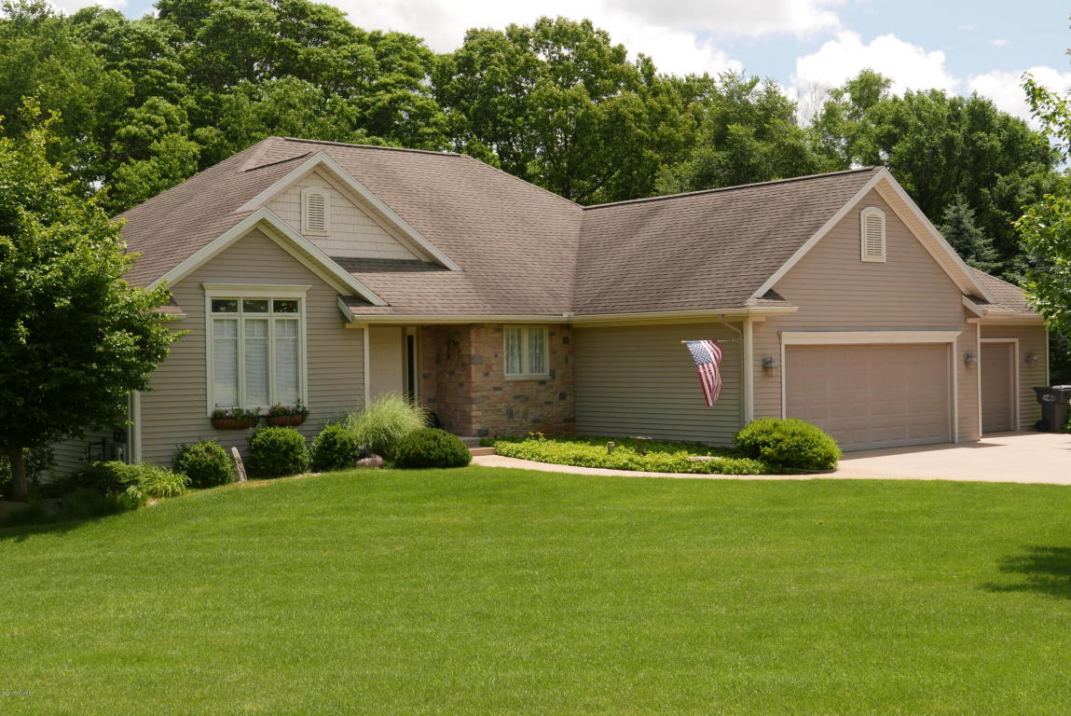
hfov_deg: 41.9
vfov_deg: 28.7
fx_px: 1399
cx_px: 536
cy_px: 358
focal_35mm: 47
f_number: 5.6
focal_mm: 21.3
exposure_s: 1/640
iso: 200
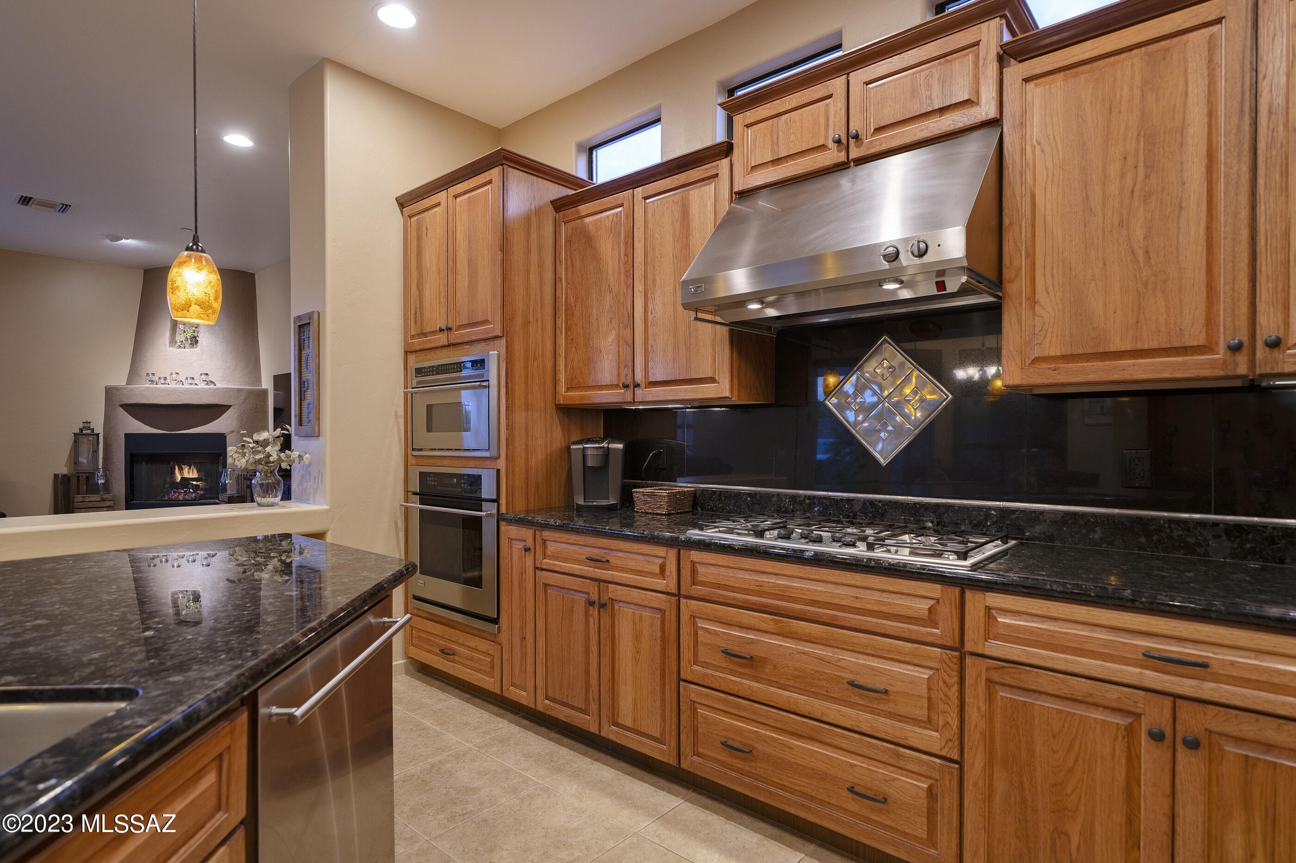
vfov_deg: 67.4
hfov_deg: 90.0
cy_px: 432
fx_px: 648
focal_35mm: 18
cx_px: 648
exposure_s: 1/5
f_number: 5
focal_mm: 18
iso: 200
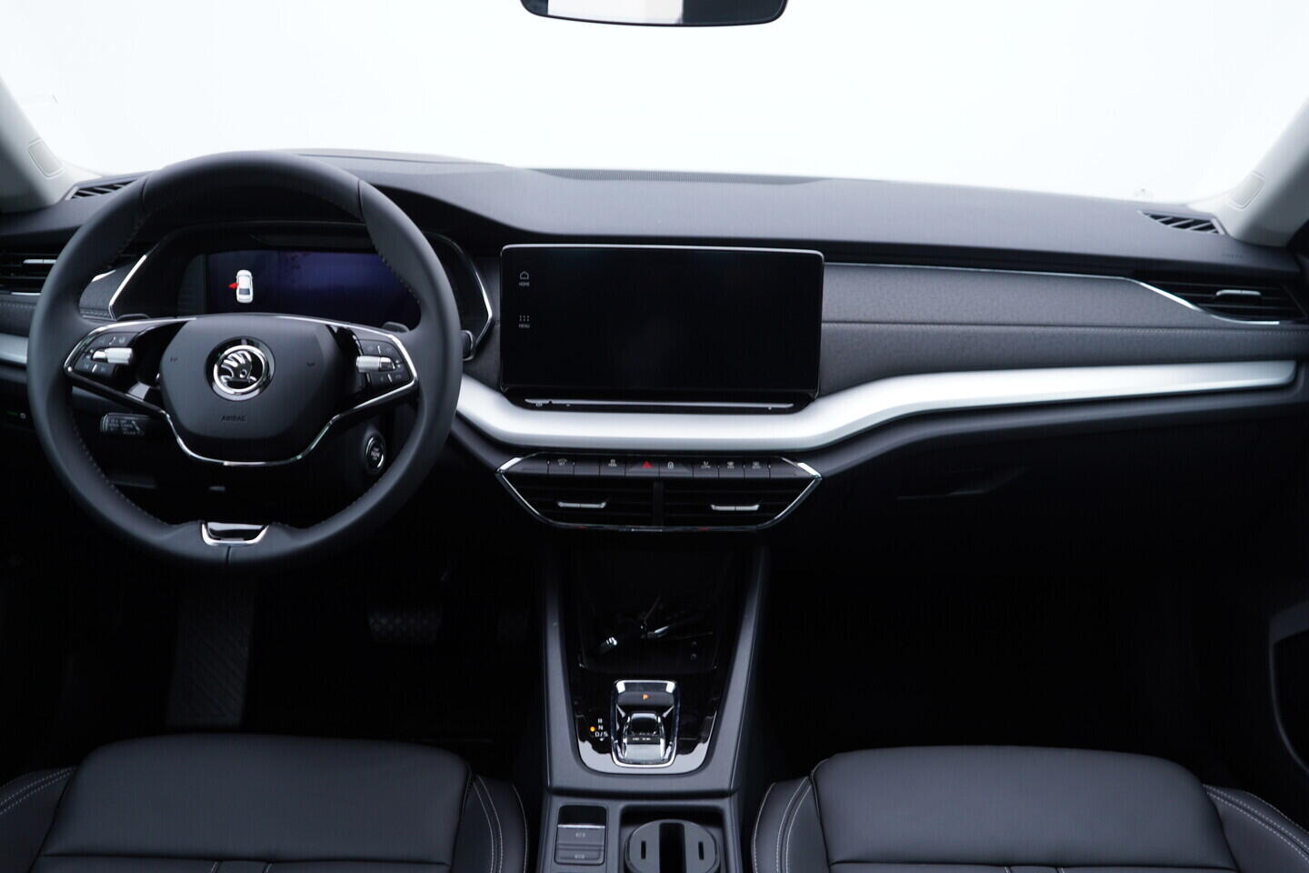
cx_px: 654
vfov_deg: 36.9
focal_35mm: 36
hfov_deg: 53.1
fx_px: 1309
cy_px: 436
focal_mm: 24
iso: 160
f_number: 2.8
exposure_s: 1/40
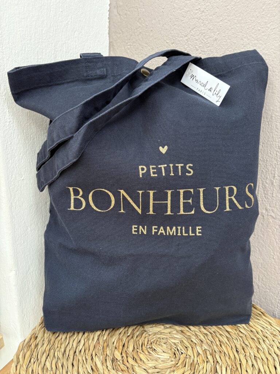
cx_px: 140
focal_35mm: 26
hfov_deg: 53.1
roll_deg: -1.3
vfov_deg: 67.3
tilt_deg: -14.4
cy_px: 187
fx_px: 280
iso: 125
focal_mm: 5.96
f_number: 1.6
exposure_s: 1/50
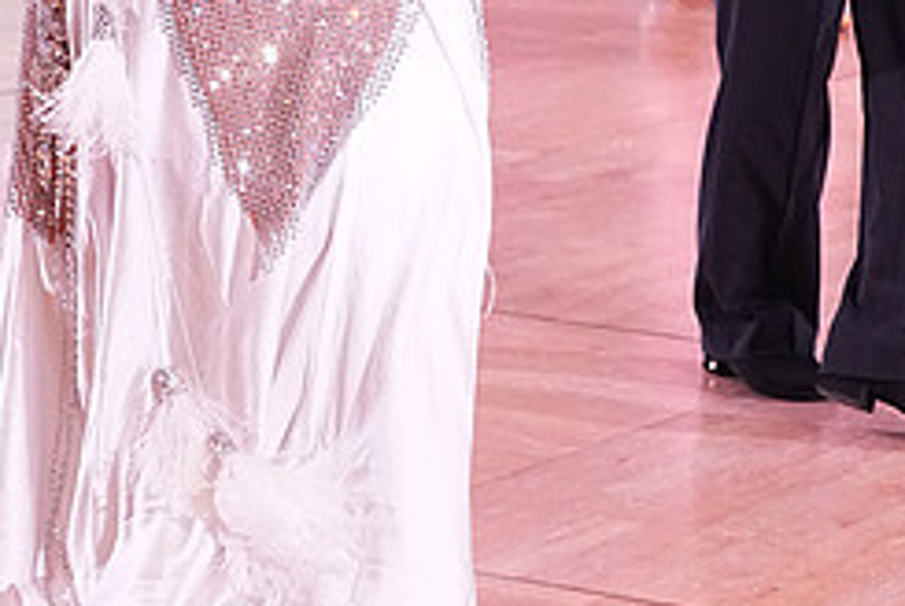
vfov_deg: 8.7
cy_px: -248
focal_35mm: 156
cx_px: 434
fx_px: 3926
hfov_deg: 13.1
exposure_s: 1/320
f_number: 5.6
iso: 3200
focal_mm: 44
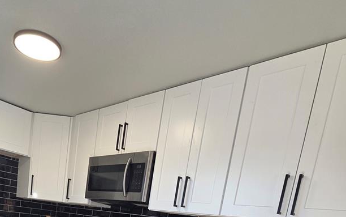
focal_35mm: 27
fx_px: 255
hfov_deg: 65.3
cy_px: 267
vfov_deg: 35.2
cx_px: 98
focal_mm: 2.2
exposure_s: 1/120
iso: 125
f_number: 2.2
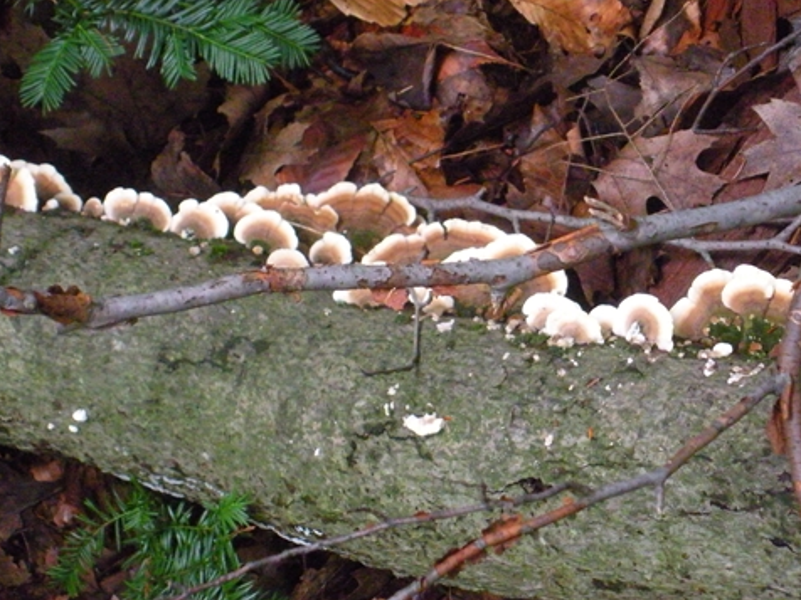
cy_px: 264
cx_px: 414
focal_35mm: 102
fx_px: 2360
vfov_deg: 14.5
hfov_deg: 19.3
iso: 1104
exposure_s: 1/122
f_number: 4.8
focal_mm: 14.2
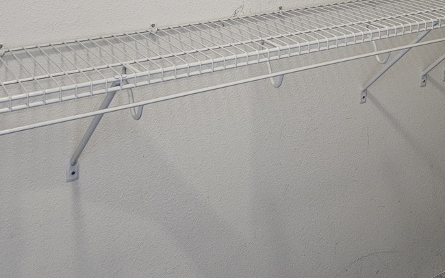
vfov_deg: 21.9
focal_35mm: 54
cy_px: -68
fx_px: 655
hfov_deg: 35.6
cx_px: 390
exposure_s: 1/60
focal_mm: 5.4
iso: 640
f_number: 1.8
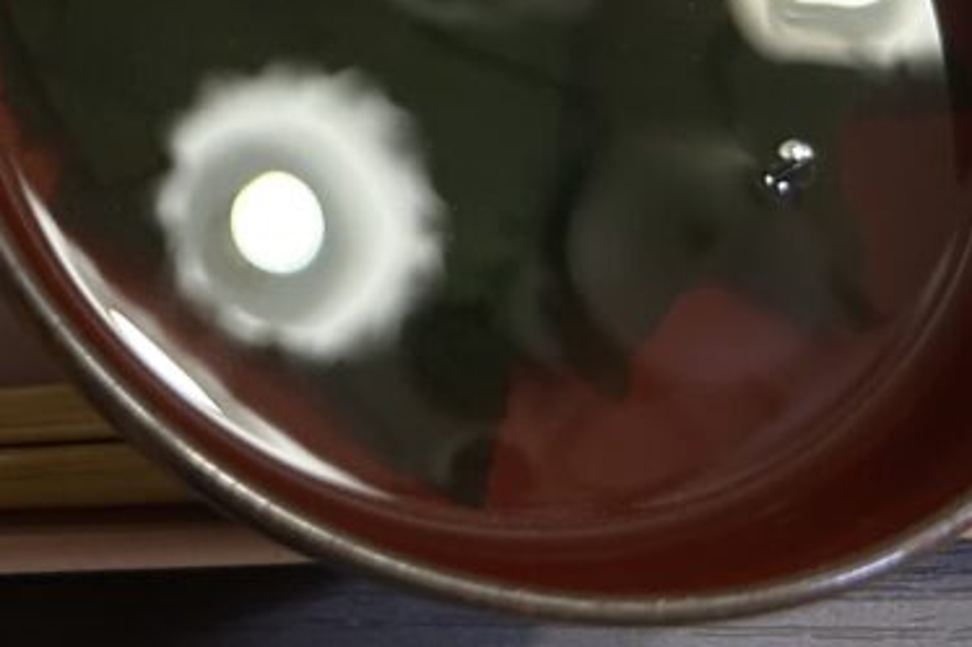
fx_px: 1997
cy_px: -309
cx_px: -62
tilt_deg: -64.3
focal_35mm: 74
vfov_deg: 16.8
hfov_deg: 25.6
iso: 160
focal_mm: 5.7
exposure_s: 1/60
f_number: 1.5
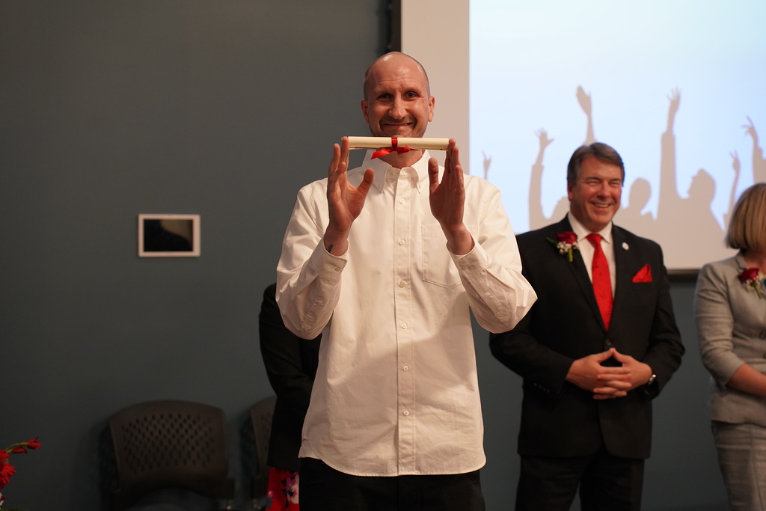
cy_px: 256
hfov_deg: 27.0
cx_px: 383
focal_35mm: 75
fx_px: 1596
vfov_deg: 18.2
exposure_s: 1/160
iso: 2500
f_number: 4
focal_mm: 75
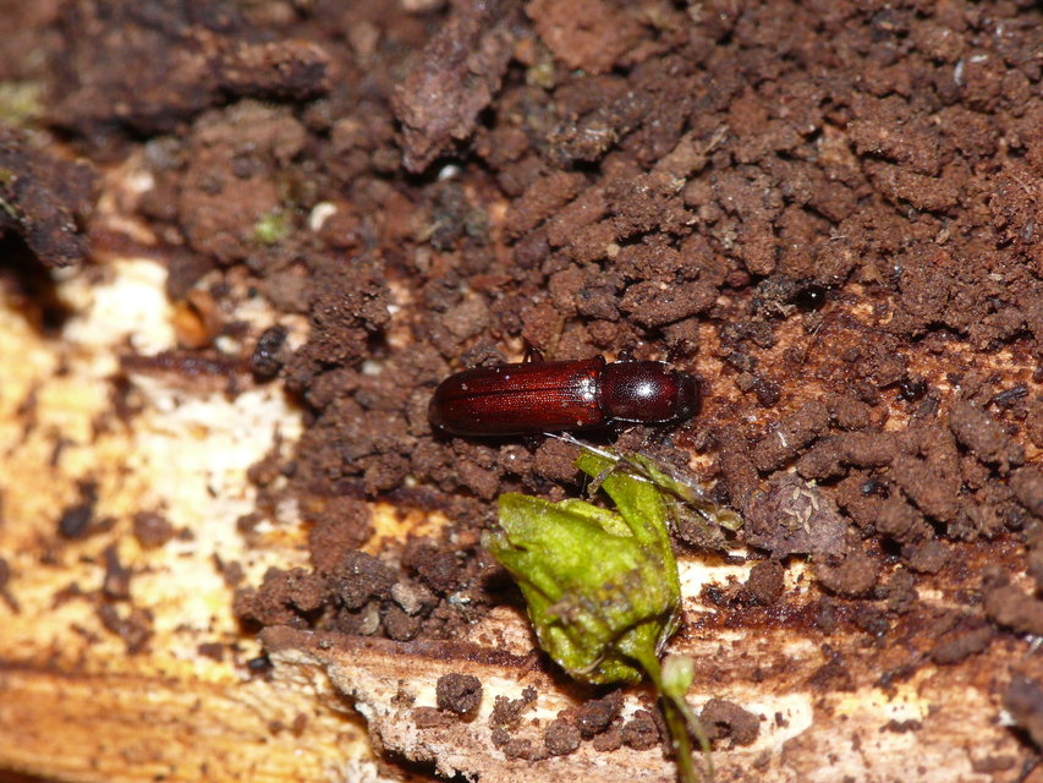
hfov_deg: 4.7
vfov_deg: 3.5
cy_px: 392
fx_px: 12657
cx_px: 522
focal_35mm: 420
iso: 200
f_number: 11
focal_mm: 88.8
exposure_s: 1/250
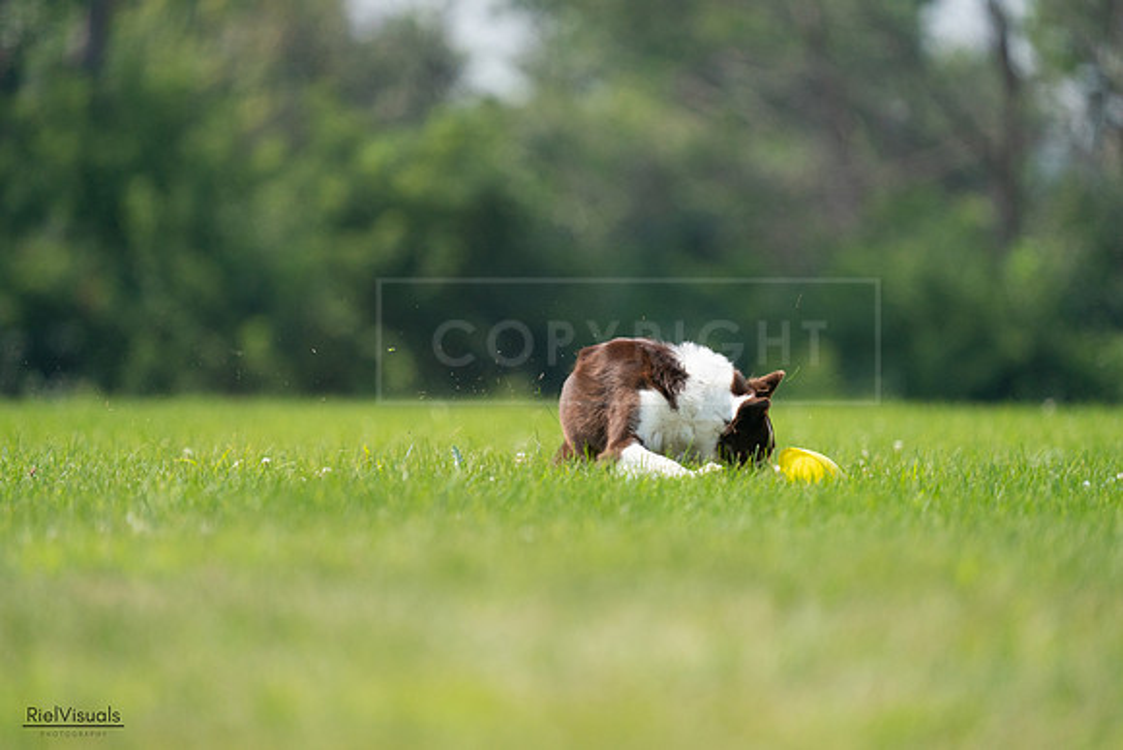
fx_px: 16692
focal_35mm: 535
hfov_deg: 3.9
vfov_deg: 2.6
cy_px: 375
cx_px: 562
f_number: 6.3
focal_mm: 535
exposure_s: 1/4000
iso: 1600
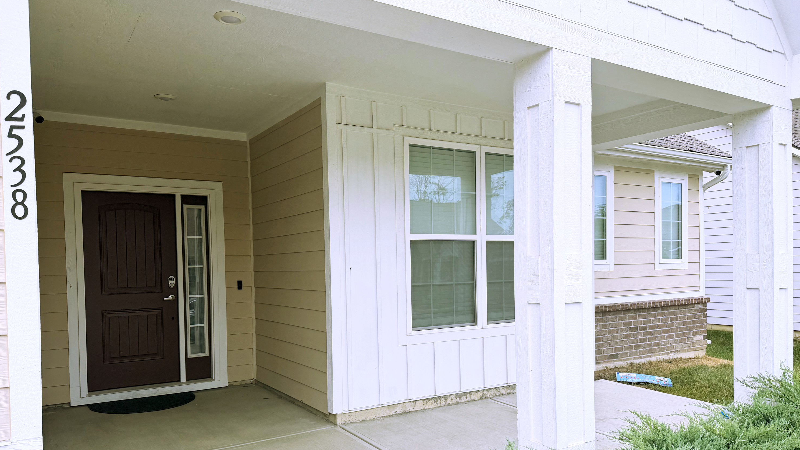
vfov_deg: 42.6
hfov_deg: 69.9
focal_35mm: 27
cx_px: 393
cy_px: 281
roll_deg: +1.7
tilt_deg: -1.6
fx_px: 573
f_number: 1.78
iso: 80
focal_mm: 6.76
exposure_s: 1/1949
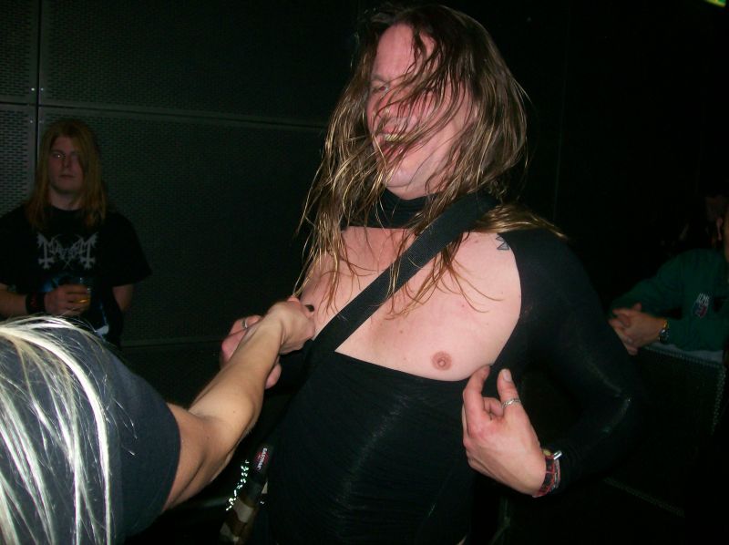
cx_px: 364
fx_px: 757
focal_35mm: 36
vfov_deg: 39.6
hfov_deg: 51.4
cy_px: 272
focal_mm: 6
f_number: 2.7
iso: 80
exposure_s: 1/64
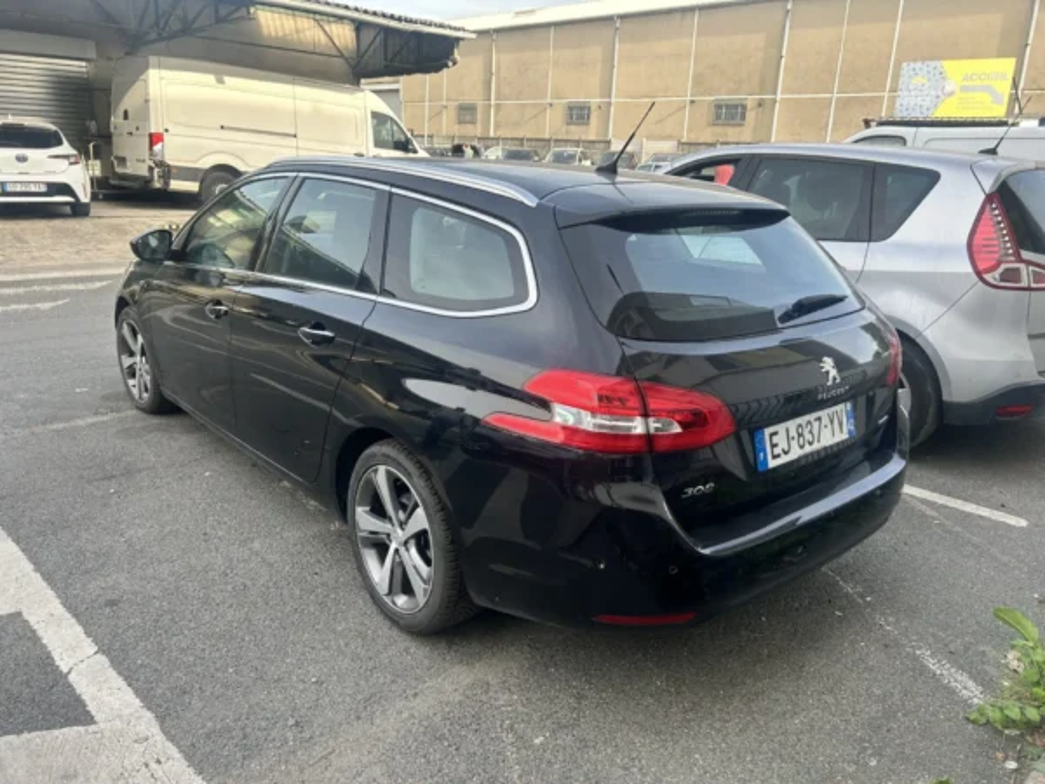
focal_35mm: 26
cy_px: 392
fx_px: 785
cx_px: 522
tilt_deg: -14.0
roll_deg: -3.9
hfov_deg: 67.3
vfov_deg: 53.1
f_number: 1.5
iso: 50
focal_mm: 5.7
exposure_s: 1/544
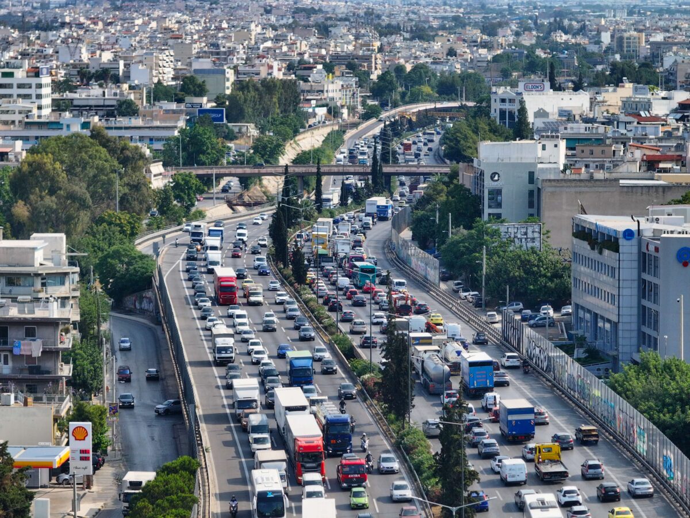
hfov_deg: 11.9
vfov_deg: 8.9
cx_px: 345
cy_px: 259
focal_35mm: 166
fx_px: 3309
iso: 110
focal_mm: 30.7
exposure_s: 1/800
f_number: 3.4
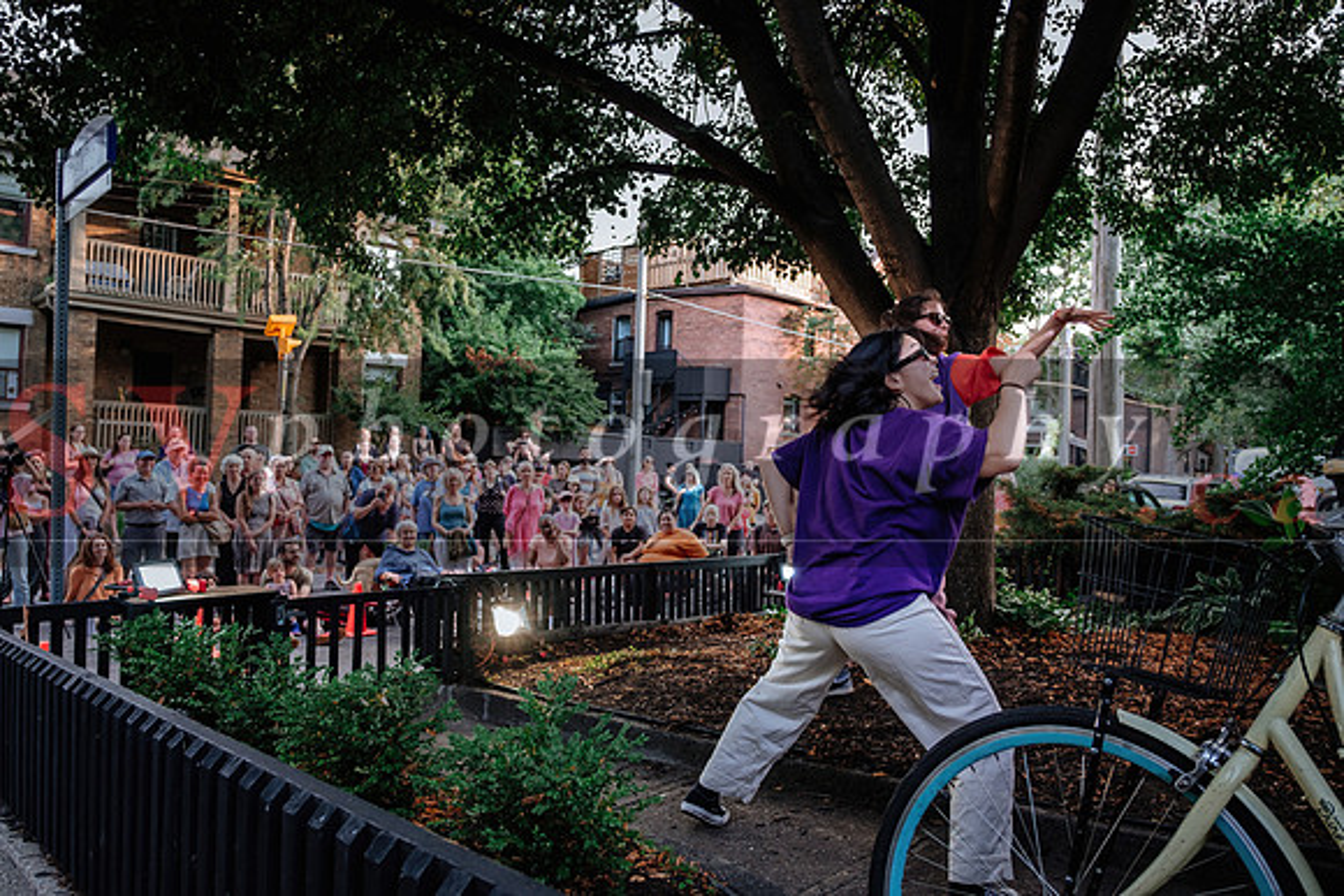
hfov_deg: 71.5
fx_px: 934
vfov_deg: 51.3
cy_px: 448
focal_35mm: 25
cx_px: 672
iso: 400
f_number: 2.8
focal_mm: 16.5
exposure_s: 1/125
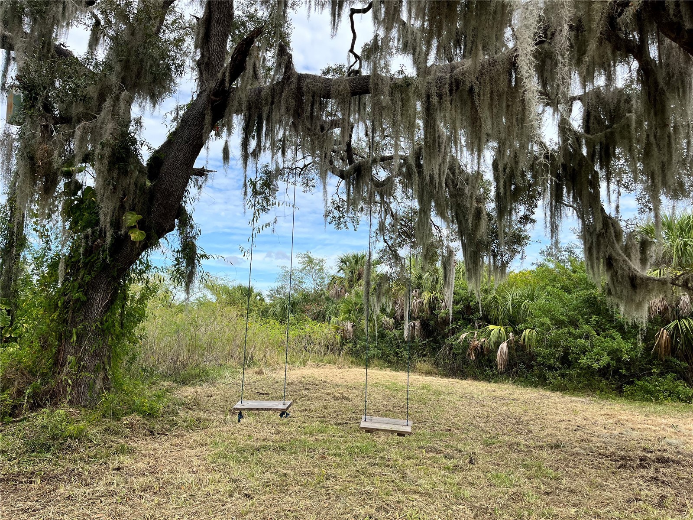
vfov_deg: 53.1
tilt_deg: +9.3
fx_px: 521
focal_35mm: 26
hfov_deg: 67.3
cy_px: 260
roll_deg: -1.0
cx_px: 346
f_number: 1.6
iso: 50
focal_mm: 5.1
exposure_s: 1/1372
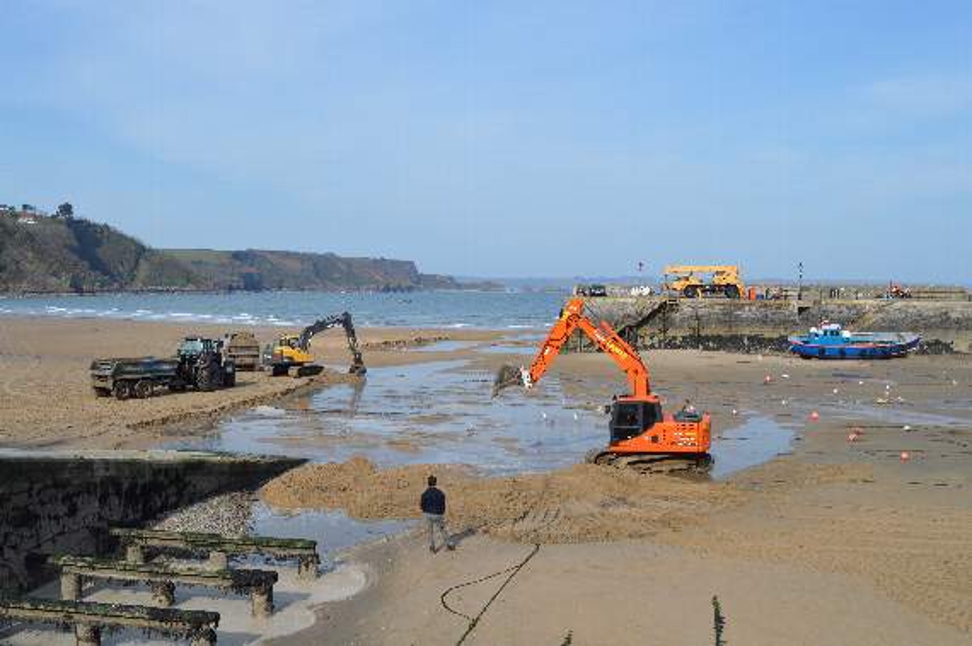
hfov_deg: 55.1
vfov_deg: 38.3
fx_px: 931
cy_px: 323
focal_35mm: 34
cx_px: 486
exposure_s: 1/250
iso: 100
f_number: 8
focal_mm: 23
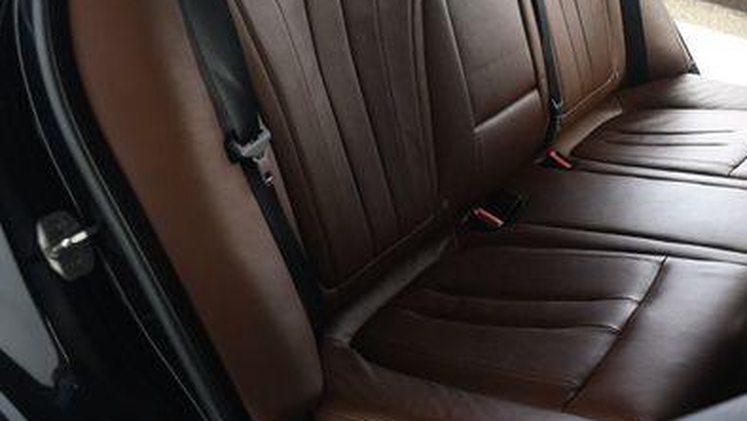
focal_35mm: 51
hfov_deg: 40.2
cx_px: 485
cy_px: 91
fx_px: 1011
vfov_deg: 23.2
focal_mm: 20
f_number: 3.5
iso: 100
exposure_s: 1/160
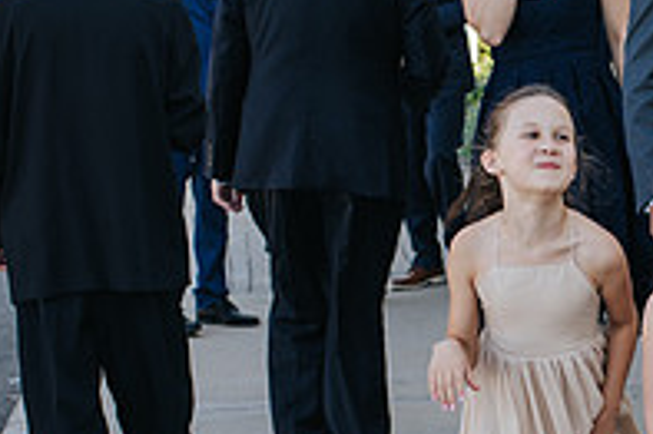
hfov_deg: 17.0
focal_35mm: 118
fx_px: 2139
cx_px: 641
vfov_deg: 11.4
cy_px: 472
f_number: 3.5
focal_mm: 35
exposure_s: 1/400
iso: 320
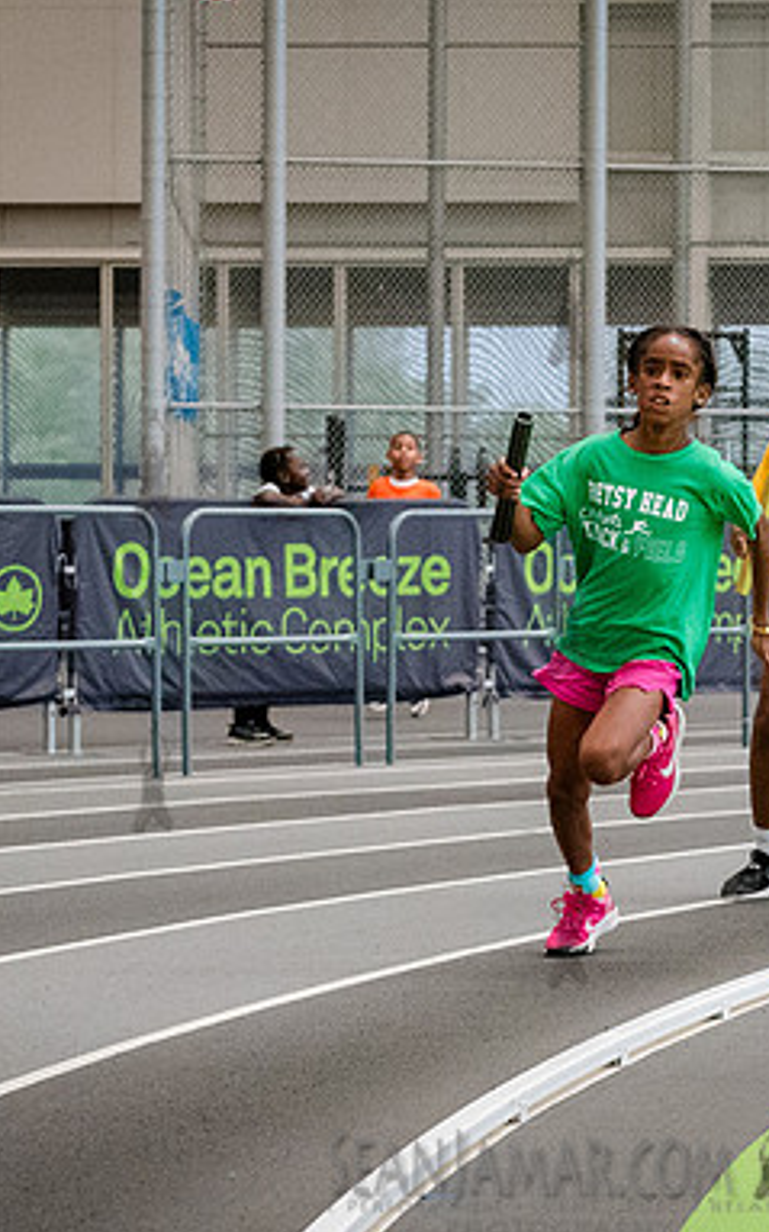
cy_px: 715
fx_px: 4935
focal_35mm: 147
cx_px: 639
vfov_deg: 14.2
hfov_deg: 8.9
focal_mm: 52
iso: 6400
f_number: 3.5
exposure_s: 1/1000
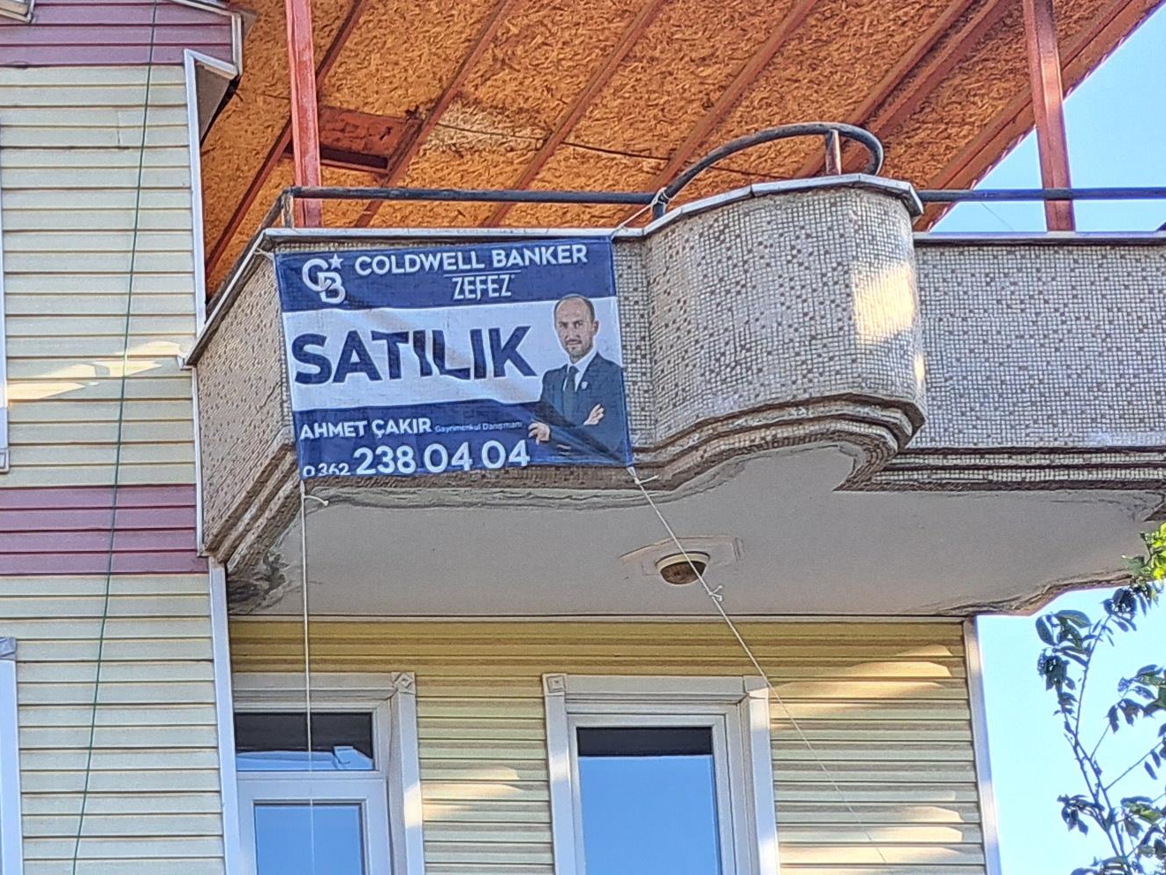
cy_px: 1319
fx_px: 2830
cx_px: -630
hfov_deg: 19.9
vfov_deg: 16.1
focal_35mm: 84
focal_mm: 5.23
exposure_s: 1/258
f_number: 1.8
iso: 50
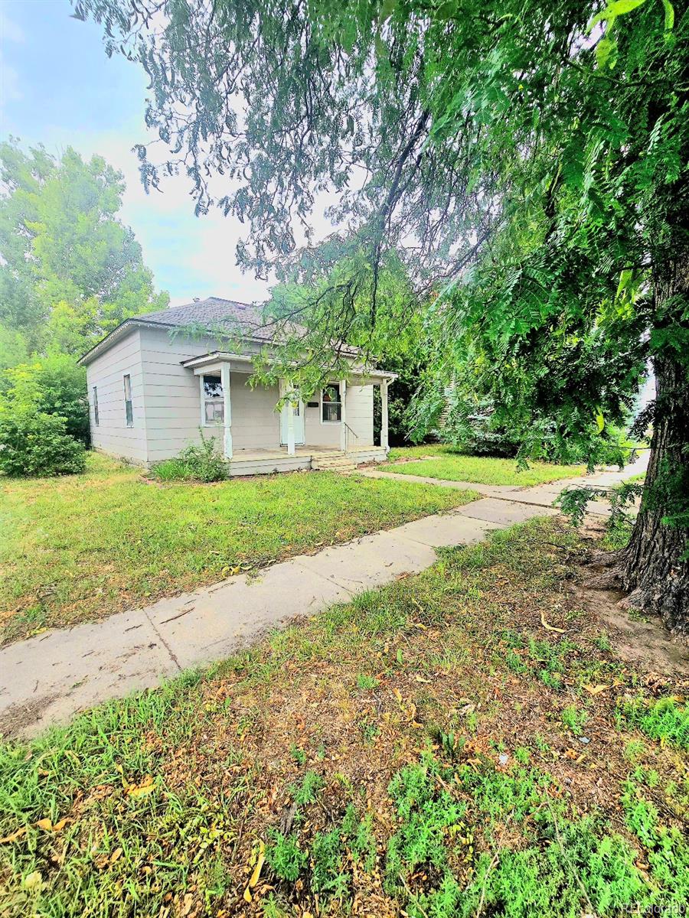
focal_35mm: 13
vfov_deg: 106.2
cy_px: 459
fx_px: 345
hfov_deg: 89.9
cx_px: 344
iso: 50
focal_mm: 2.2
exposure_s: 1/1000
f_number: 2.2
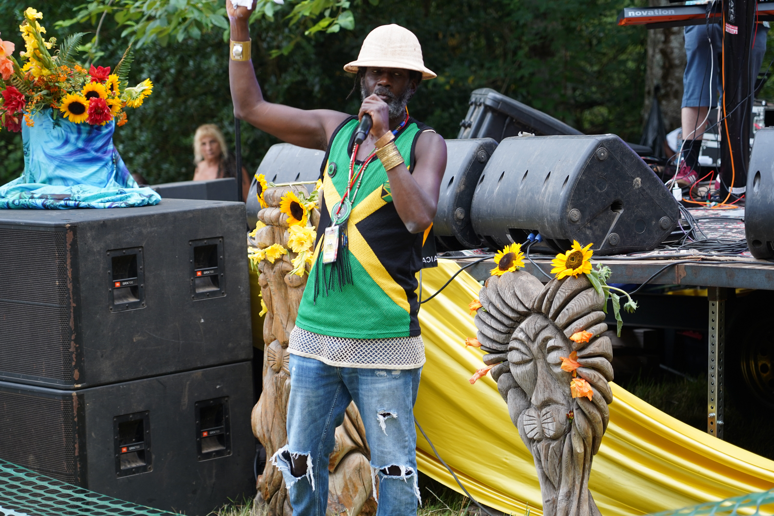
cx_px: 387
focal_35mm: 105
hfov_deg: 19.5
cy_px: 258
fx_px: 2257
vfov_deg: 13.0
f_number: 4
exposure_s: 1/160
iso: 500
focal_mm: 105
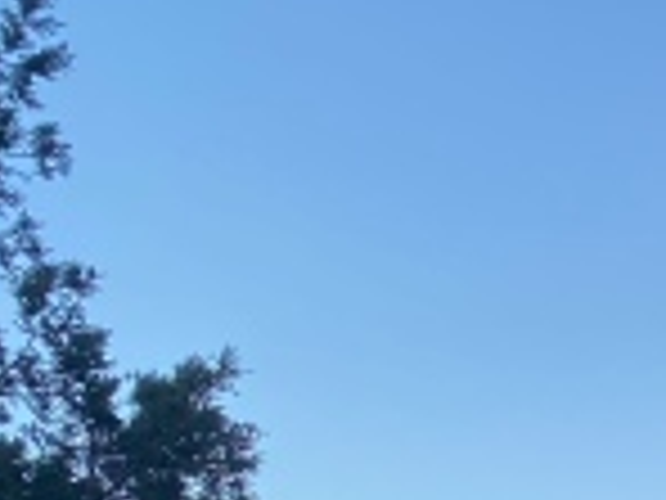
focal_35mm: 141
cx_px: 1660
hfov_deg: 11.3
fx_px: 2713
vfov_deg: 9.8
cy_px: 977
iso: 32
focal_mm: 4.25
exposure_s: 1/364
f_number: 1.8
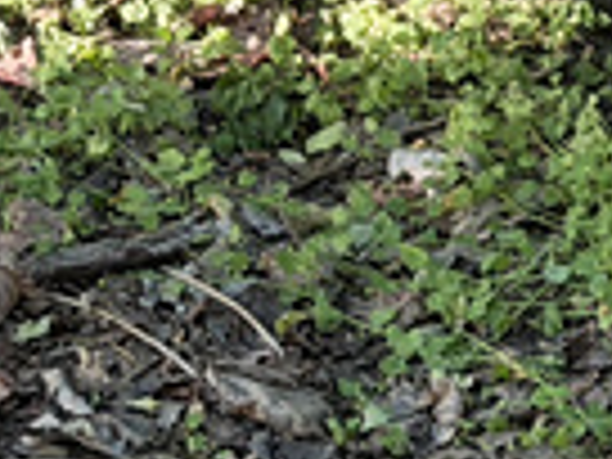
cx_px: 16
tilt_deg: -13.0
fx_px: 5304
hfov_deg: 6.6
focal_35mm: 300
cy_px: -954
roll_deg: +1.9
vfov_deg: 4.7
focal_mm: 6.76
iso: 500
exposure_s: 1/31
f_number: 1.78
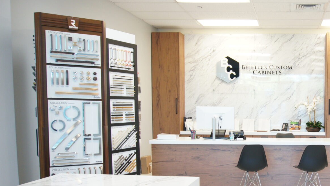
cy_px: 137
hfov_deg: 43.6
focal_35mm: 44
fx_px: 385
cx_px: 276
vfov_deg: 26.8
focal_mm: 16
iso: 500
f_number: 3.5
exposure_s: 1/60
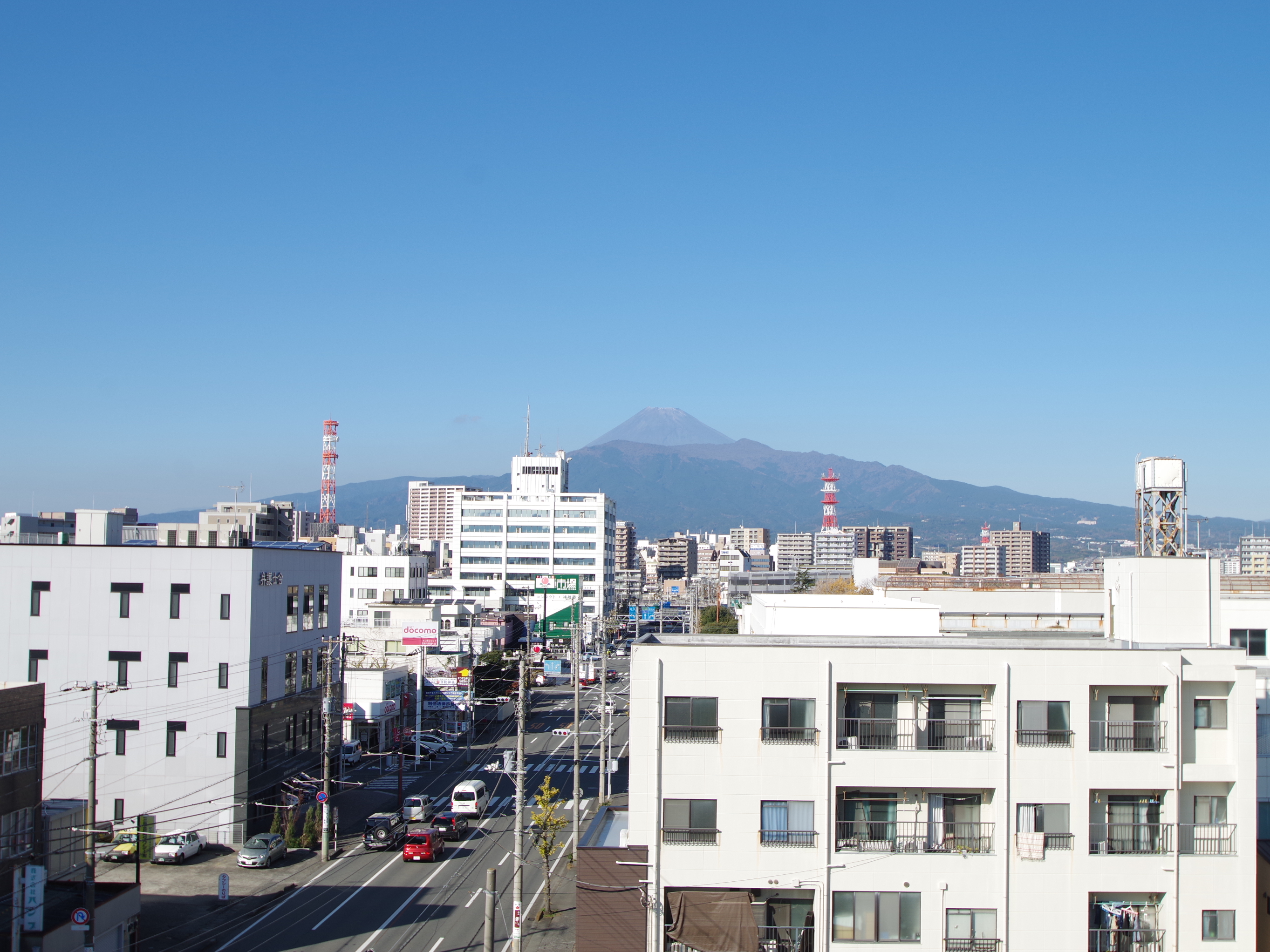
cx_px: 715
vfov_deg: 36.8
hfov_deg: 47.7
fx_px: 1431
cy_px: 476
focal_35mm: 39
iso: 100
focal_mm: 24
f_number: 9
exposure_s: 1/250
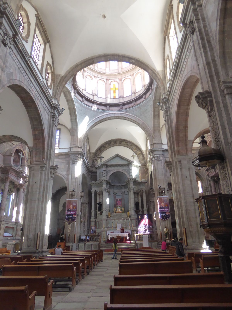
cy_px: 155
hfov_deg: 54.9
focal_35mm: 25
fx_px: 223
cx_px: 116
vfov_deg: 69.4
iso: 400
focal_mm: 4.3
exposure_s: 1/60
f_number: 3.3
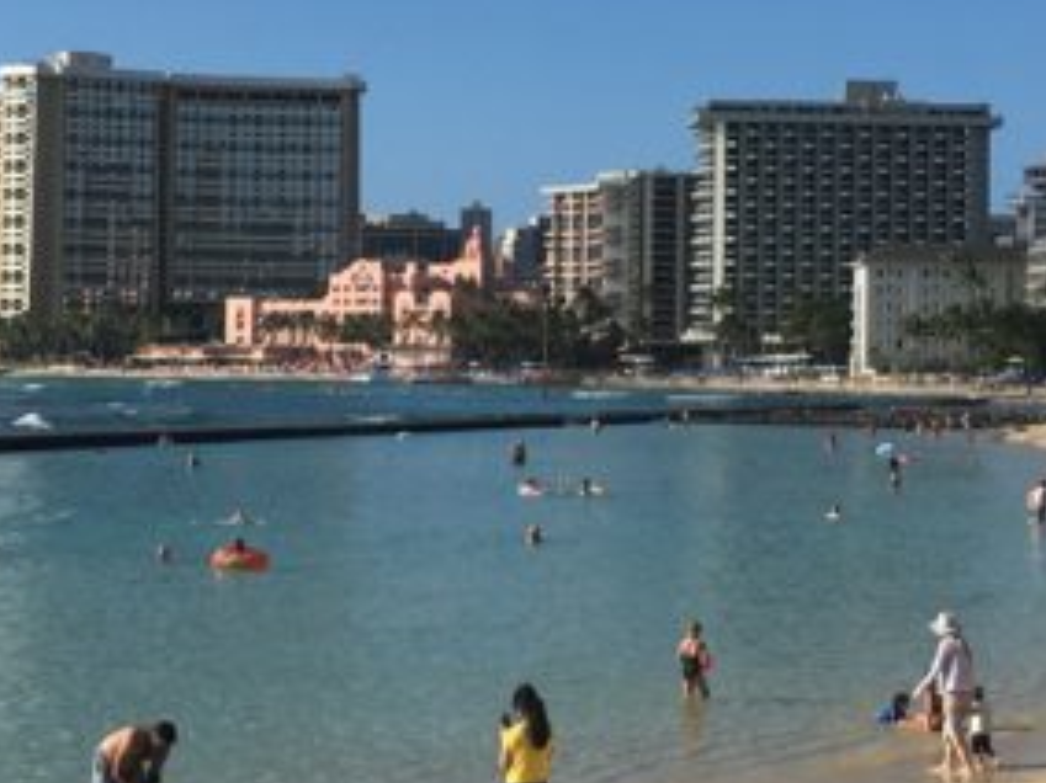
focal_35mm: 105
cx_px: 551
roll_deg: -0.6
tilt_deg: +2.2
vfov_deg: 14.1
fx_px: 3171
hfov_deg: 18.7
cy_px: 288
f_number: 2.2
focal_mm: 4.15
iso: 25
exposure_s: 1/2959
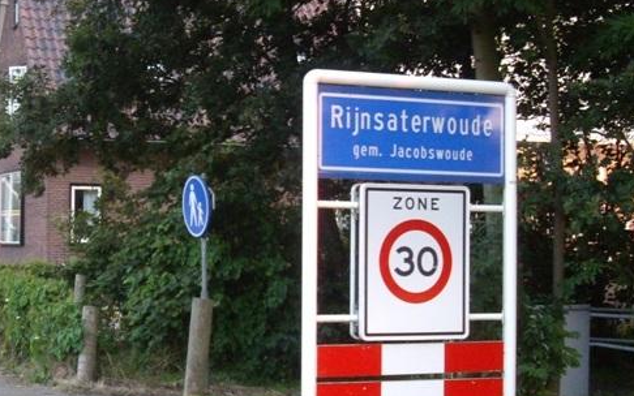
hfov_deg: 37.8
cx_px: 223
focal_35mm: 53
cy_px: 181
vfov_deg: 24.4
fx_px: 916
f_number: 2.8
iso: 400
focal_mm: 7.9
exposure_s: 1/50
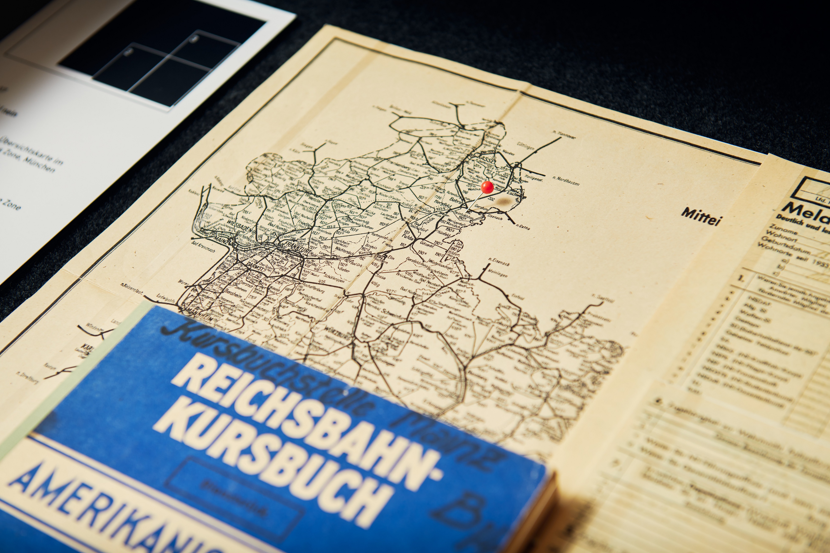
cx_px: 409
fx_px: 1452
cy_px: 275
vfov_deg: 21.6
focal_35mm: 63
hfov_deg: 31.9
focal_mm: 62
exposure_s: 1/250
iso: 64
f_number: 4.5
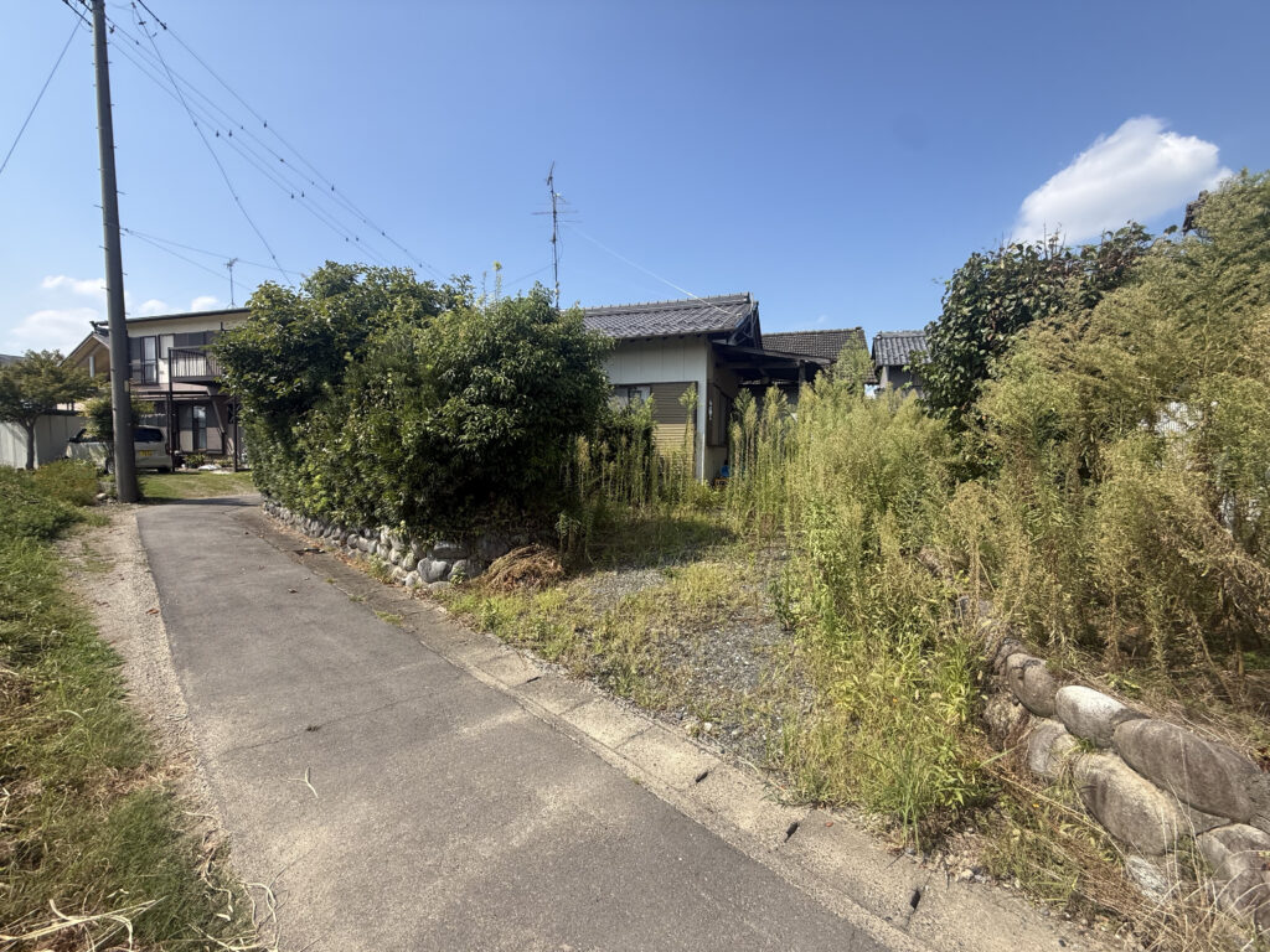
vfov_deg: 85.7
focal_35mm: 14
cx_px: 635
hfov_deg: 102.1
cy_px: 476
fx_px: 514
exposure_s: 1/1285
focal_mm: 2.22
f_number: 2.2
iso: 50
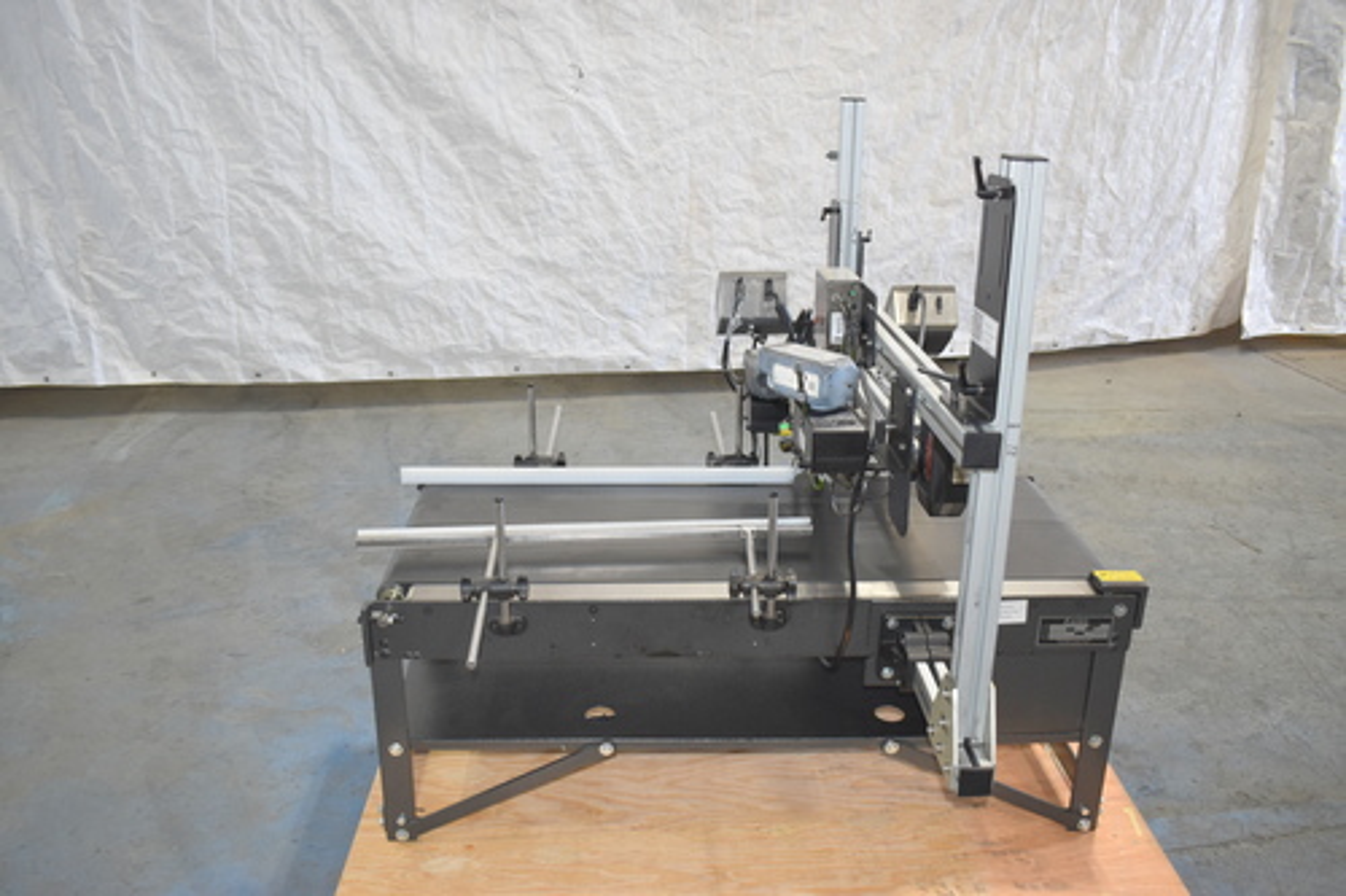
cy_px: 448
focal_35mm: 32
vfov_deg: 41.7
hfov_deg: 59.5
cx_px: 673
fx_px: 1177
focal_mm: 21
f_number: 3.8
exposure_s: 1/160
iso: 800
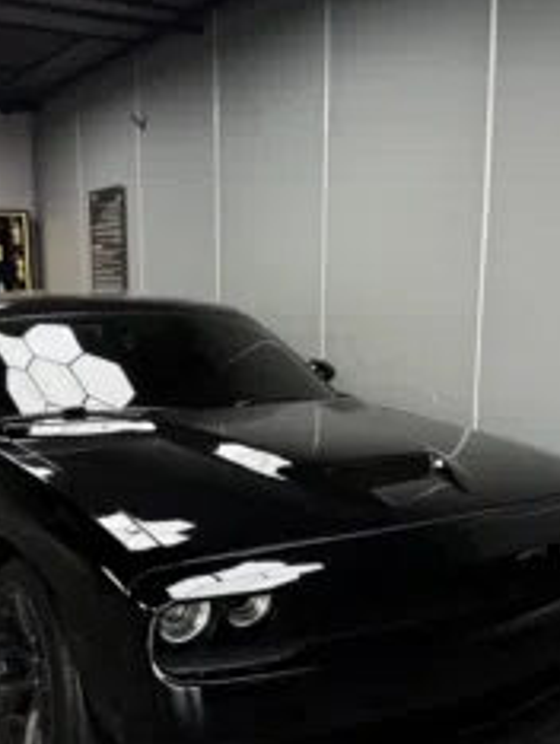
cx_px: 248
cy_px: 417
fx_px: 883
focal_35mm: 41
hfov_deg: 35.2
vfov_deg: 45.6
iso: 100
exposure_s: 1/100
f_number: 1.78
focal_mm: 6.76
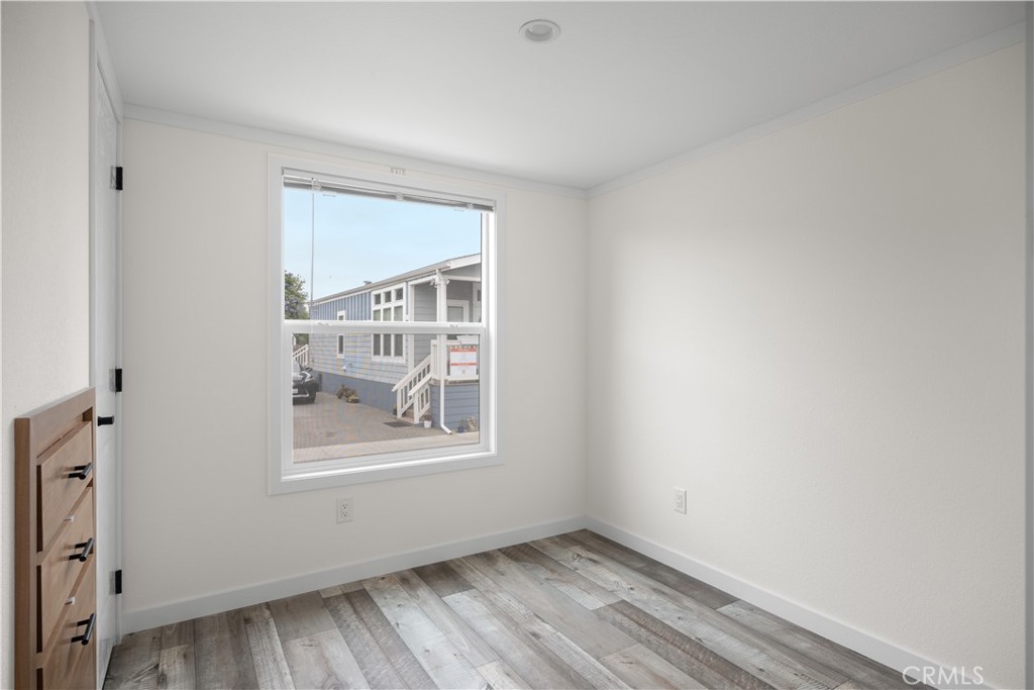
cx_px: 517
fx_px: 546
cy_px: 345
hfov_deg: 86.9
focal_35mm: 19
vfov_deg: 64.6
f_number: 6.3
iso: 200
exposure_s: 1/15
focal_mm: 19
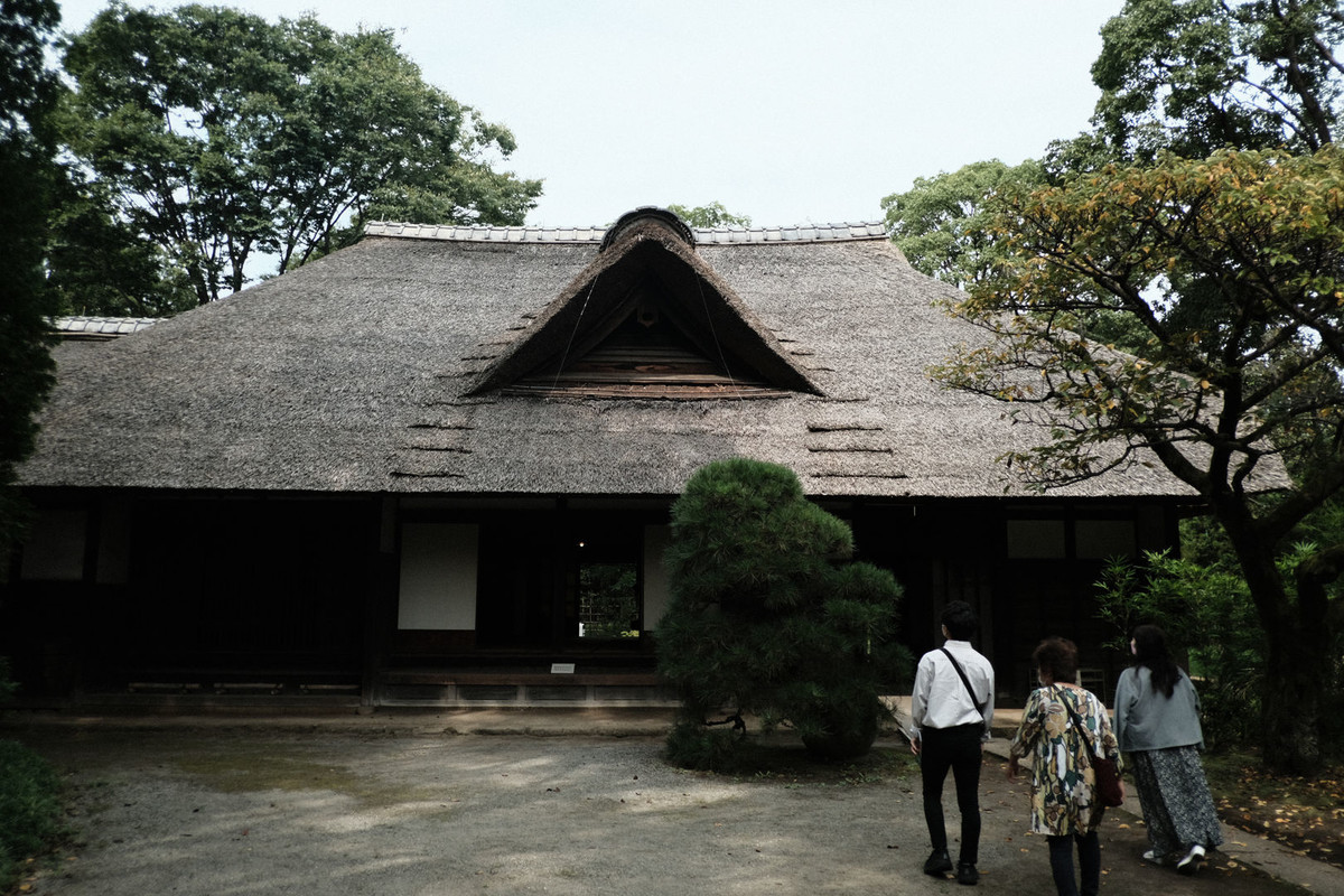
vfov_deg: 47.9
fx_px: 1008
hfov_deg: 67.4
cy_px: 448
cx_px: 672
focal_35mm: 27
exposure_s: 1/5800
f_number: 2
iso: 640
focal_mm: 18
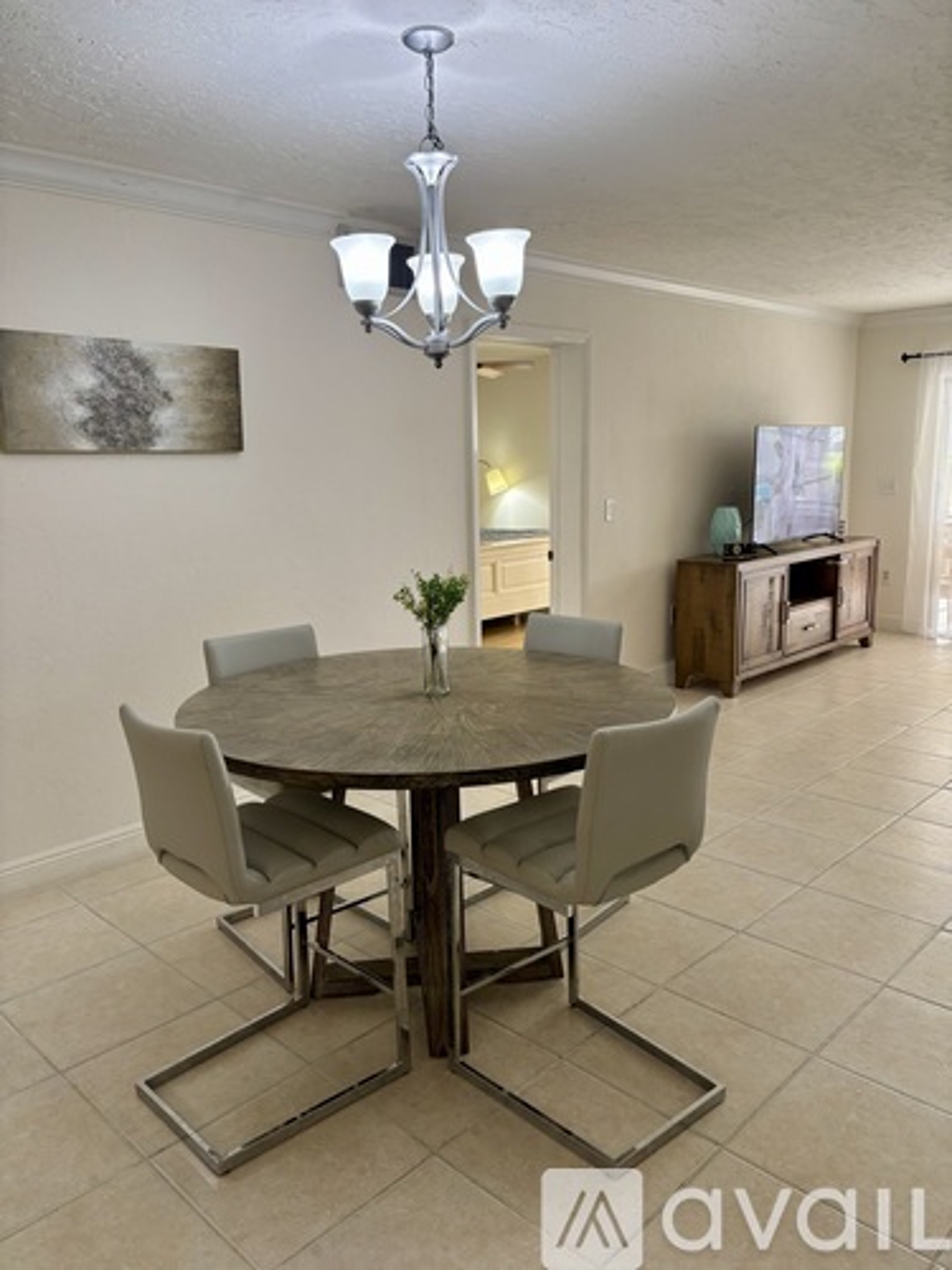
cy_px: 635
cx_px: 476
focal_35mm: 26
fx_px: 953
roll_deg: +0.2
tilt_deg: -10.8
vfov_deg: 67.3
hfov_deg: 53.1
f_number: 1.6
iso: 100
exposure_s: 1/60
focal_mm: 5.96
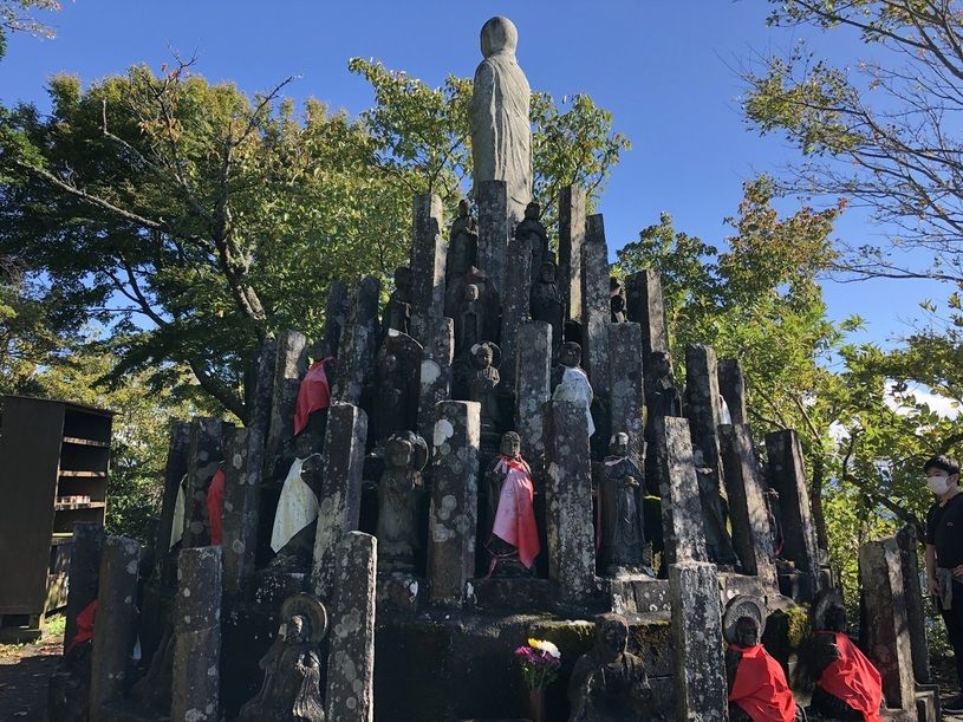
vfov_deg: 49.7
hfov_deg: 63.5
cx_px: 482
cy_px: 361
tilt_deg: +10.8
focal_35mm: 28
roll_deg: +0.3
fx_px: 779
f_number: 1.8
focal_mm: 3.99
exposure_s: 1/571
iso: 20
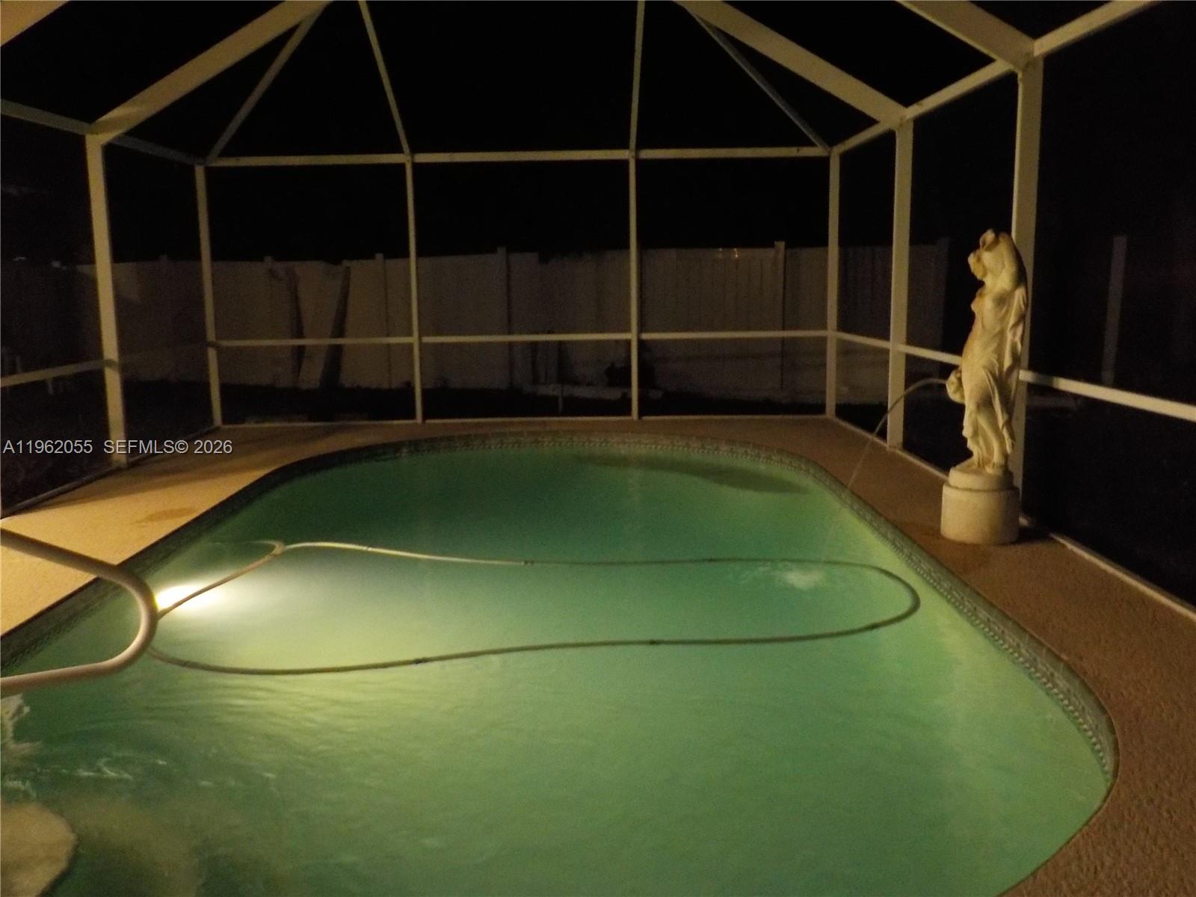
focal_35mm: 30
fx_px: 1037
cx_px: 598
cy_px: 448
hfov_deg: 60.0
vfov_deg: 46.8
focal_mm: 4.1
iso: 800
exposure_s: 1/13
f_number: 3.3
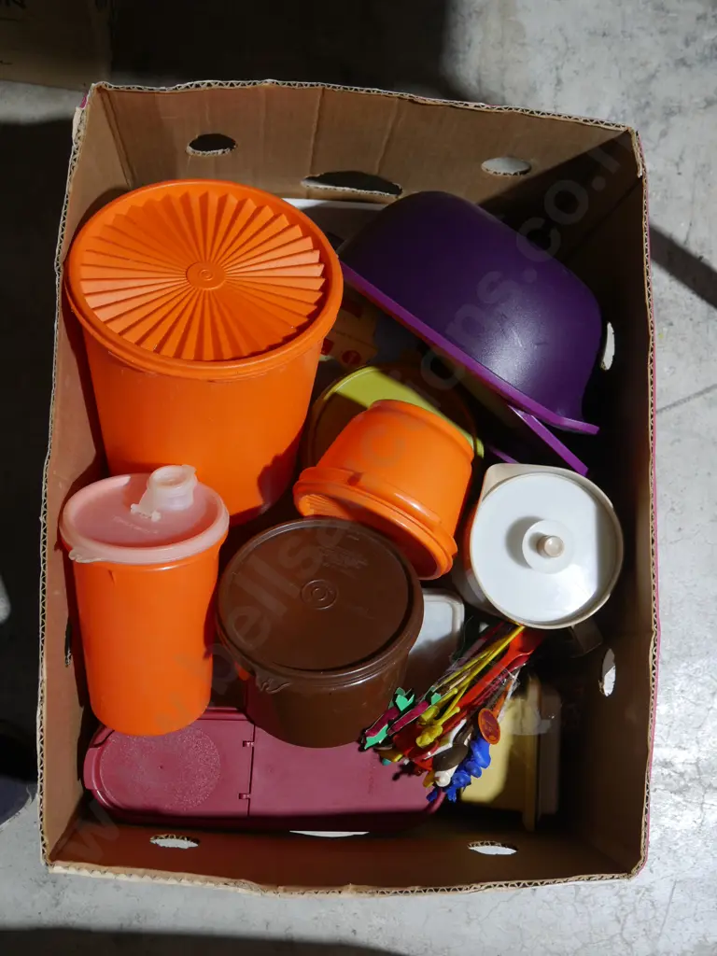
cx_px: 358
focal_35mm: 40
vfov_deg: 46.8
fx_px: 1105
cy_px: 478
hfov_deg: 36.0
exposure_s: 1/60
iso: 500
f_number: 4.4
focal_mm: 20
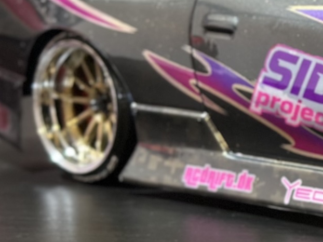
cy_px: 62
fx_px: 1800
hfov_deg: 9.8
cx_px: 544
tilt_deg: -8.1
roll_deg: +0.8
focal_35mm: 193
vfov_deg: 7.7
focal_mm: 6.86
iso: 125
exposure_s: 1/50
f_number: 1.78
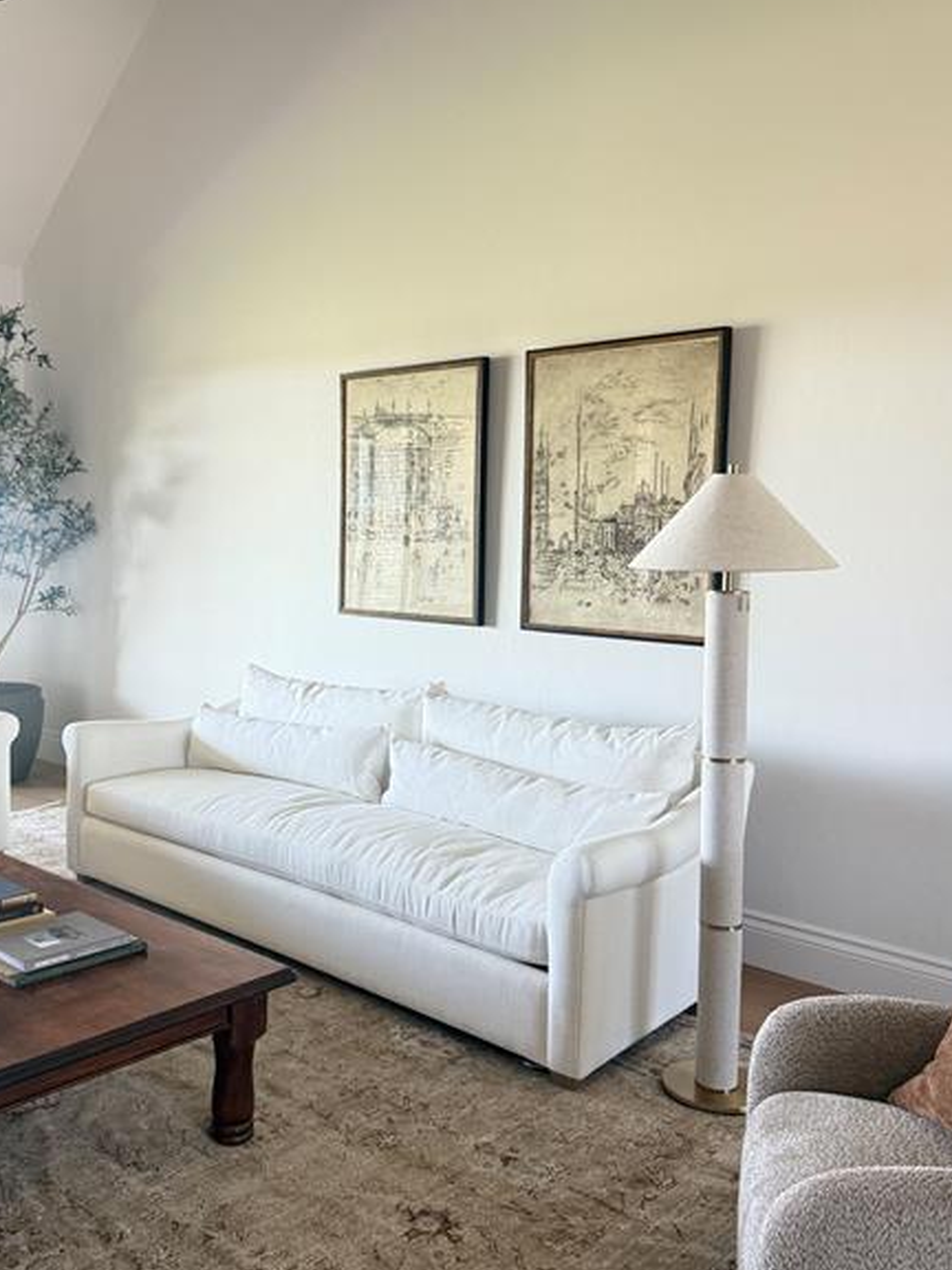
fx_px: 1173
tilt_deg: -5.6
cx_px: 342
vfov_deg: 56.8
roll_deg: -1.1
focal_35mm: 32
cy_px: 635
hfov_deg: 43.7
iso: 200
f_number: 1.78
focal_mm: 6.76
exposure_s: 1/83
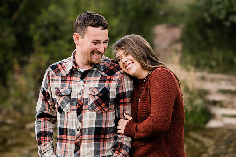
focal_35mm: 85
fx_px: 557
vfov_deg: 16.1
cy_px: 78
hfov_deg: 23.9
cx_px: 118
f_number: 2.5
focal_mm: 85
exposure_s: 1/200
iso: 500
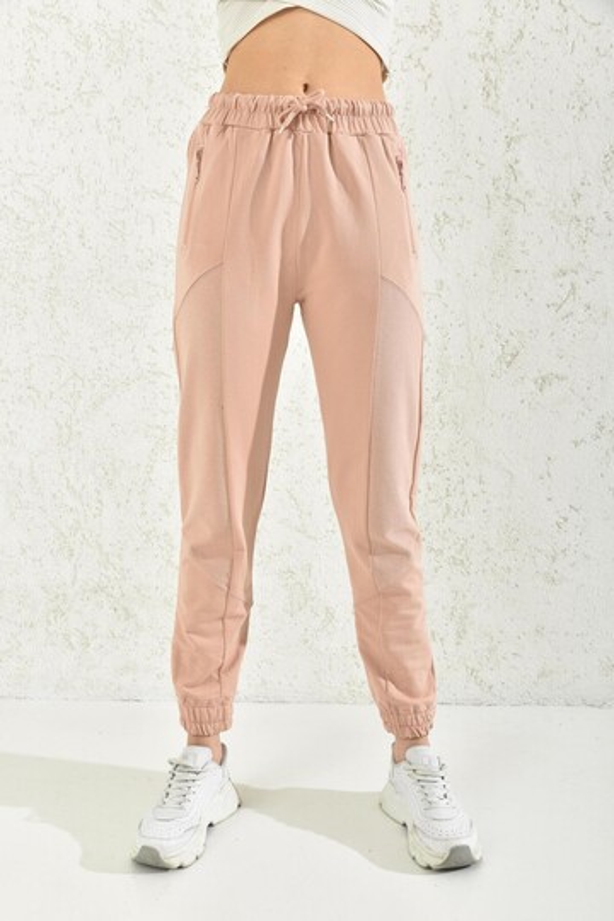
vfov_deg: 50.7
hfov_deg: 35.1
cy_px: 460
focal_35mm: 38
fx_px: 972
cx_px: 307
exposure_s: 1/160
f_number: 7.1
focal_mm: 38
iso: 100
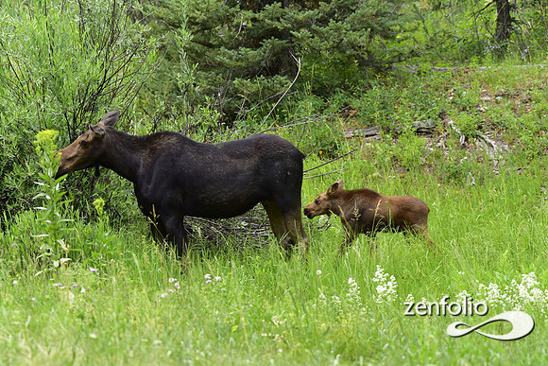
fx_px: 3045
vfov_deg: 6.9
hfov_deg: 10.3
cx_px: 274
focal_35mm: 200
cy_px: 183
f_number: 7.1
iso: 800
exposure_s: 1/320
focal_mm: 200
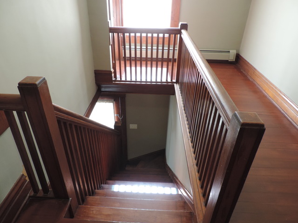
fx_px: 207
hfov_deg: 71.6
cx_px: 149
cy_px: 112
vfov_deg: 56.8
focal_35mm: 24
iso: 360
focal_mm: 4.3
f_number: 3
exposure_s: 1/30
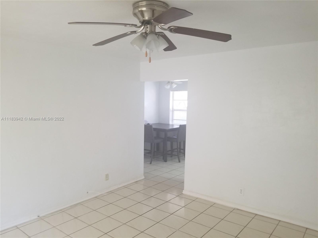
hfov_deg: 67.3
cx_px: 159
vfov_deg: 53.1
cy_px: 119
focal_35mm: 26
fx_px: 239
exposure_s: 1/20
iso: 200
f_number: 1.7
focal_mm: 4.25
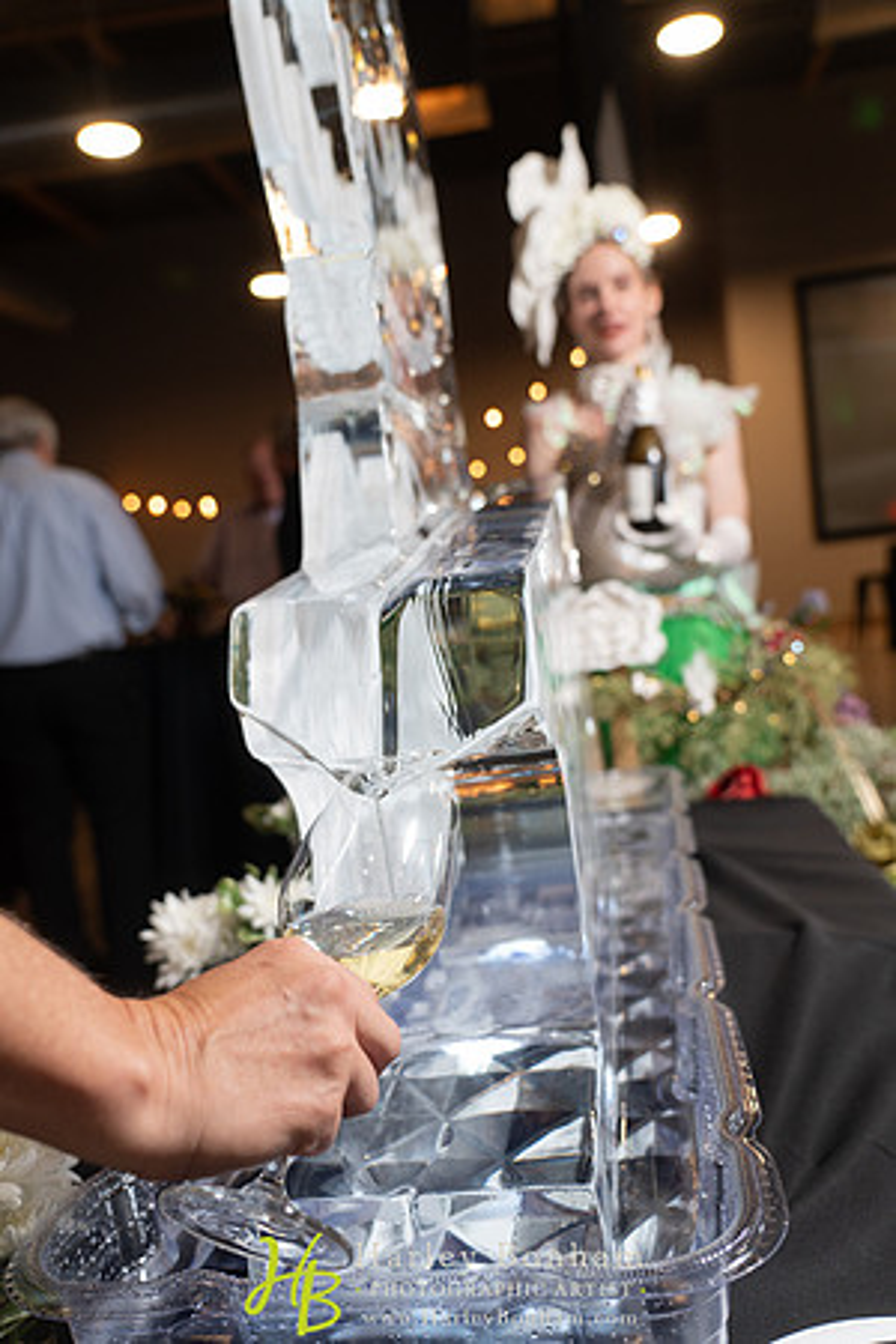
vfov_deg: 65.5
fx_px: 1045
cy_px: 672
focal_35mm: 28
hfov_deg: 46.4
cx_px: 448
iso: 1250
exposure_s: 1/100
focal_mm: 28
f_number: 4
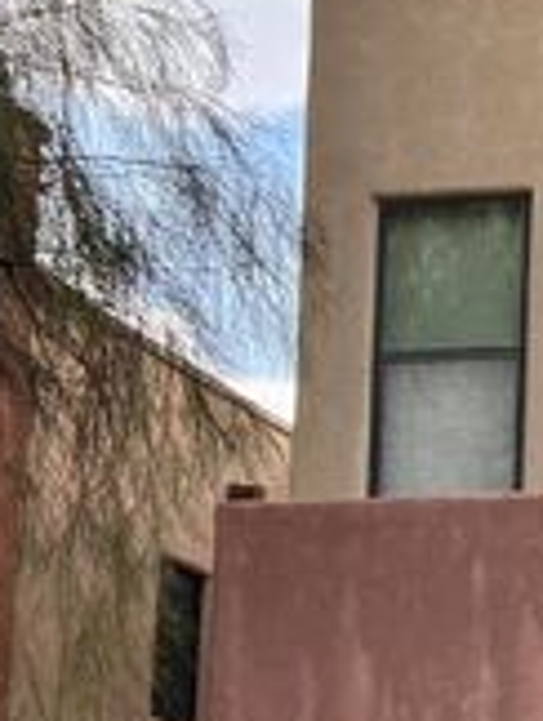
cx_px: 1046
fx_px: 2232
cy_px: 777
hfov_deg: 12.4
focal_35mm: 107
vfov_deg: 17.8
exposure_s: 1/1112
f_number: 1.5
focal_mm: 5.7
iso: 50
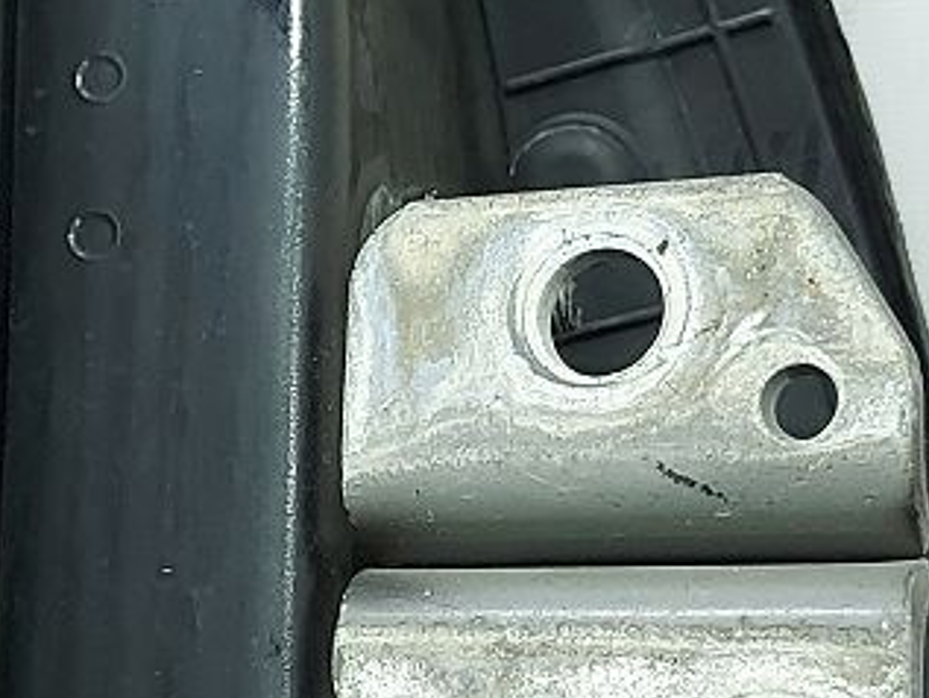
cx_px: 101
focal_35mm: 105
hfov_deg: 18.4
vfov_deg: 14.1
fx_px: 2819
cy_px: 460
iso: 250
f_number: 1.8
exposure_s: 1/50
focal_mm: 5.23
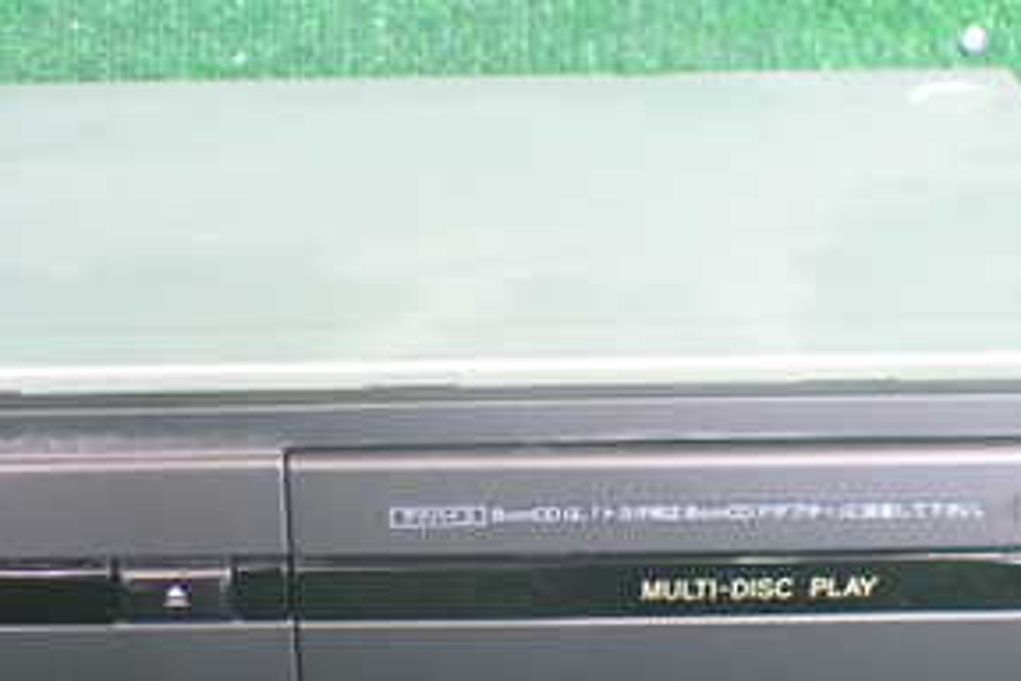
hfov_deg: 30.9
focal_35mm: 65
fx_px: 1843
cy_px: 429
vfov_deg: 20.9
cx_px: 461
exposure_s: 1/80
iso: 800
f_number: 2.3
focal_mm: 5.4
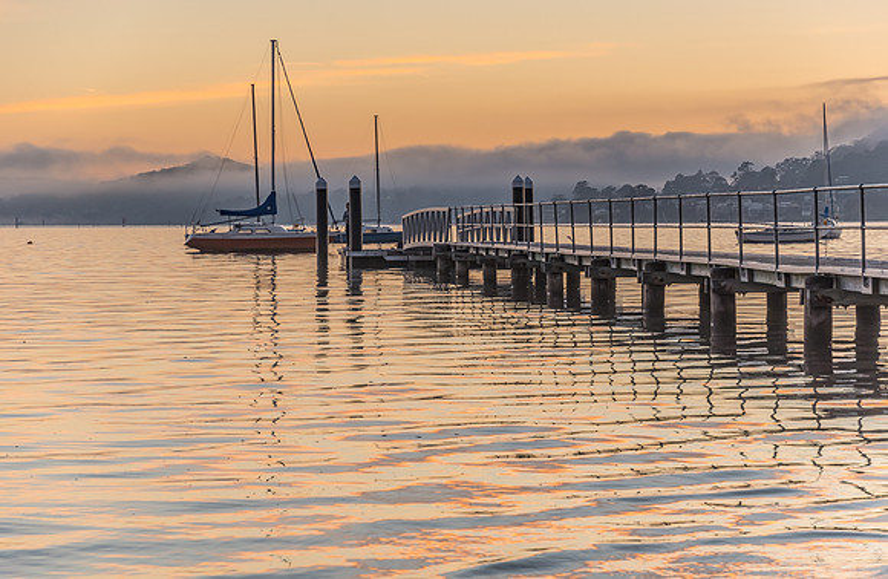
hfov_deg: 21.6
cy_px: 278
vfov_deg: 14.2
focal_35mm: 95
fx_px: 2330
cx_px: 462
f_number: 3.8
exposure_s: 1/160
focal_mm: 60
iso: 200
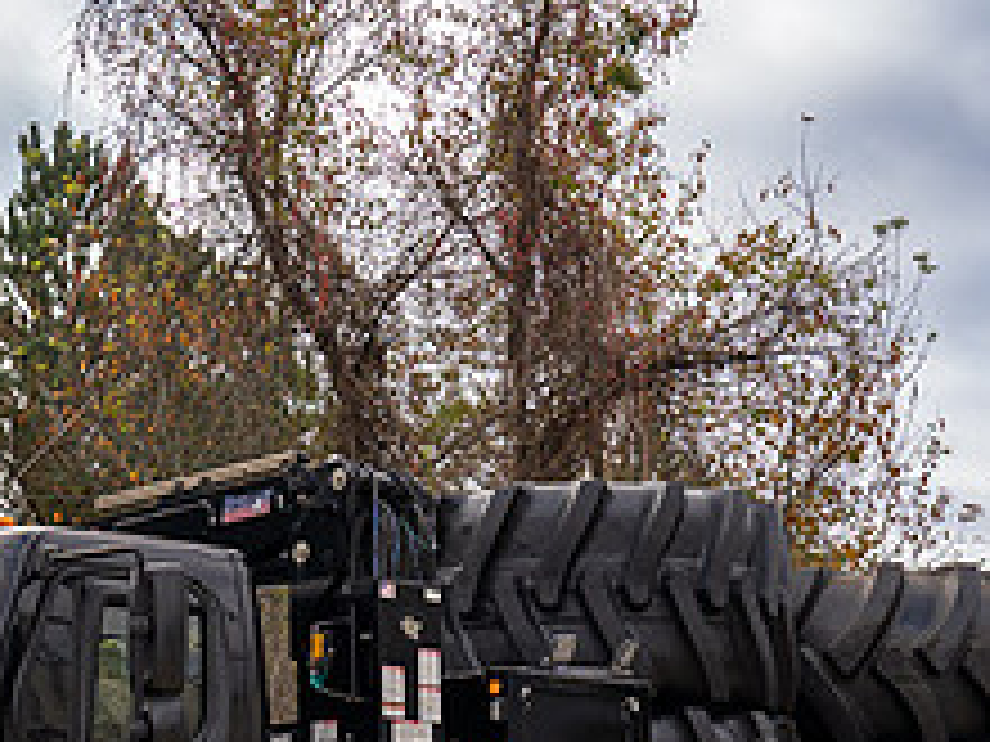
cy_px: 704
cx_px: 162
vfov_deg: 14.7
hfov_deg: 19.6
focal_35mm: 99
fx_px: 2831
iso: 100
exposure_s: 1/125
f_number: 5.6
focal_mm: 39
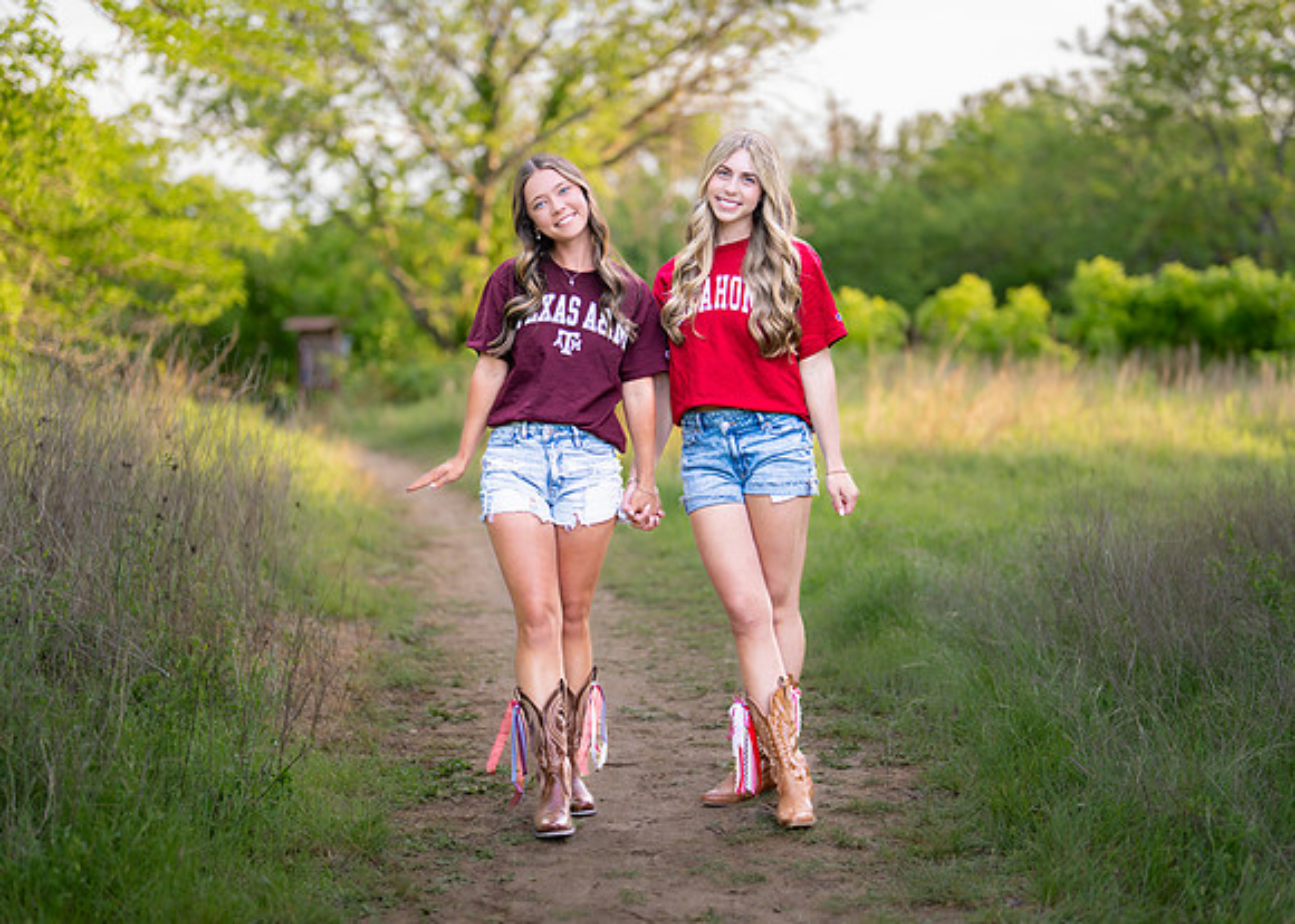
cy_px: 439
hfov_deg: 29.3
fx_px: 2479
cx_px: 653
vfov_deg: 21.1
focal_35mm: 67
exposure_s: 1/1250
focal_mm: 50
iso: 320
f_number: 1.2
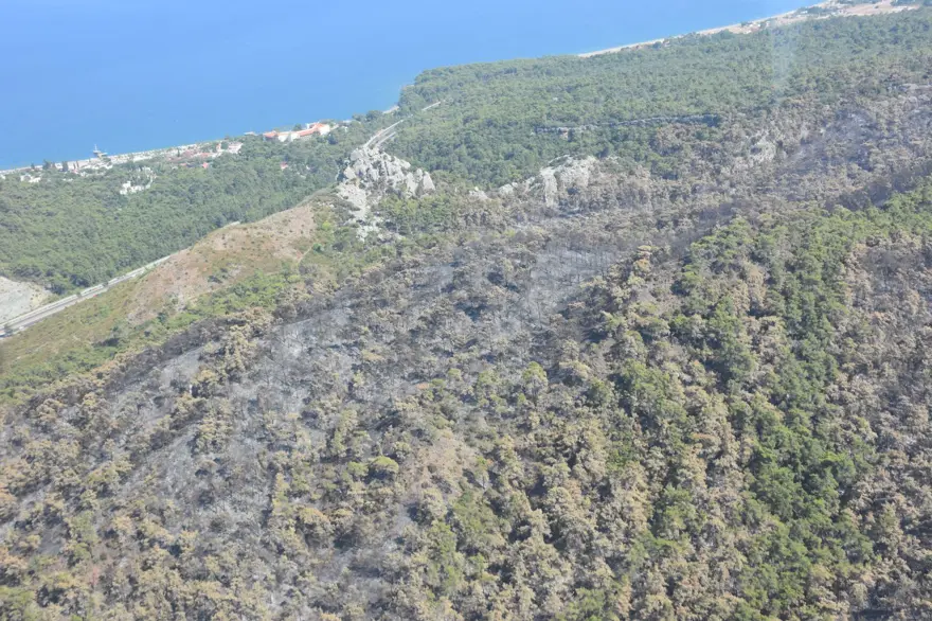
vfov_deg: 28.1
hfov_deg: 41.1
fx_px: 1242
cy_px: 310
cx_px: 466
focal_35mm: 48
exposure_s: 1/500
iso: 640
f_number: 8
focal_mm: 32
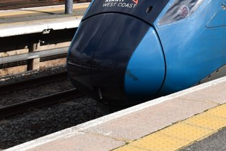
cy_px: -23
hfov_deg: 20.9
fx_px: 584
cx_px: 243
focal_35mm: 93
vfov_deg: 14.3
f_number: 10
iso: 200
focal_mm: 24
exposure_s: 1/400
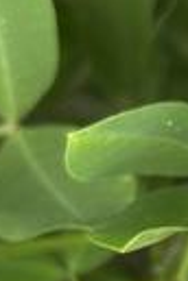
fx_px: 1316
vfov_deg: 12.0
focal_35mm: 168
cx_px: 387
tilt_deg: -77.3
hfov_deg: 7.8
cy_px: 318
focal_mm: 5.96
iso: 40
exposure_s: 1/163
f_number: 1.6
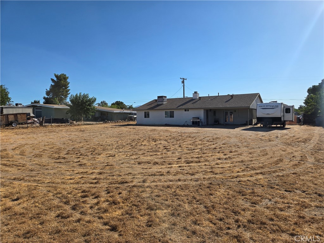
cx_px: 162
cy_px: 122
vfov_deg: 58.9
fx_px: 215
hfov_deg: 73.9
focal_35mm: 23
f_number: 1.8
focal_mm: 5.4
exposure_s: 1/2921
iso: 25
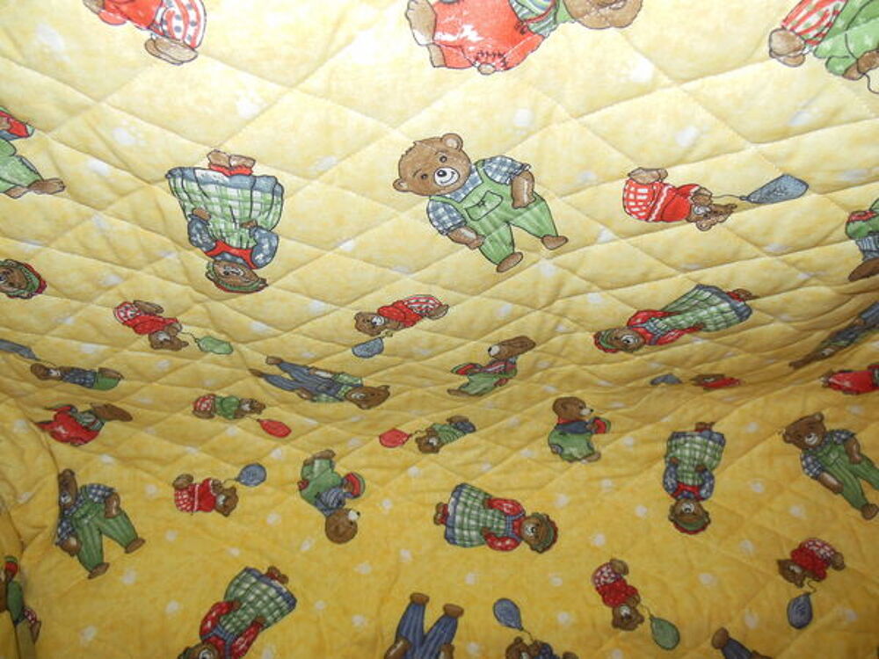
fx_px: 635
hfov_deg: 69.4
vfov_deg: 54.9
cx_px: 440
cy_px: 330
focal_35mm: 25
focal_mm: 4.5
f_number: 3.2
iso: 125
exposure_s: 1/25
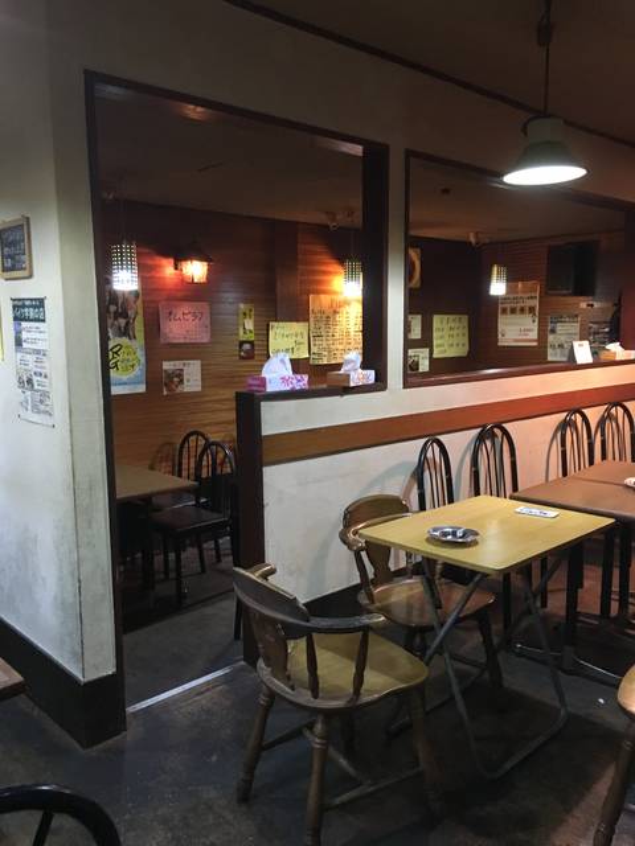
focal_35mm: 29
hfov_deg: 48.2
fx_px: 709
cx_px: 318
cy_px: 423
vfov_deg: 61.7
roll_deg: -1.3
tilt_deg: -6.7
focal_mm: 4.15
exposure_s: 1/15
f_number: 2.2
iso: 200
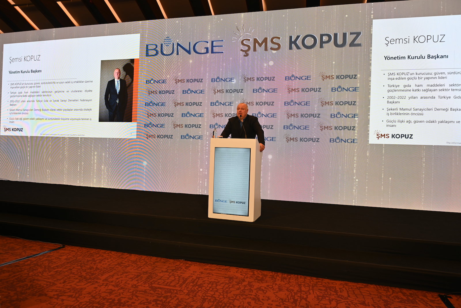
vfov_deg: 53.1
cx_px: 230
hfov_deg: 73.7
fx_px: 307
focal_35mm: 24
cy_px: 154
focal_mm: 24
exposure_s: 1/80
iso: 200
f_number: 4.5
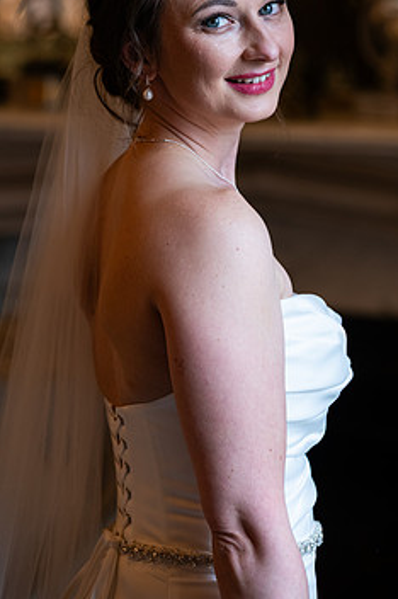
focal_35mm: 160
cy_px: 233
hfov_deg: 8.6
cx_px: 242
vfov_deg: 12.8
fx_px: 2658
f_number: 3.5
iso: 400
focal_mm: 125
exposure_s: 1/160
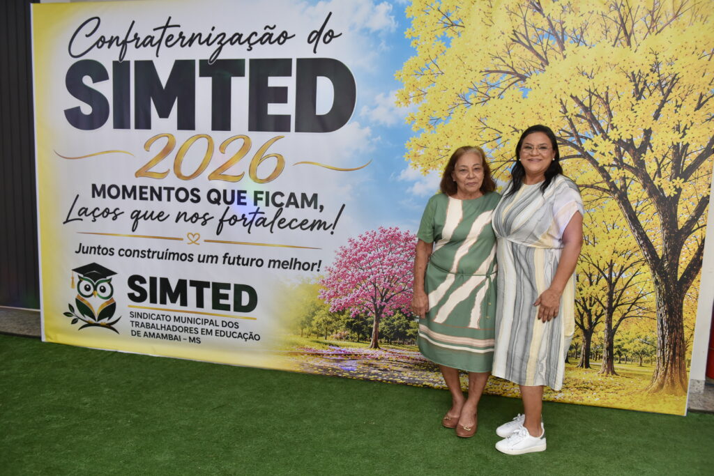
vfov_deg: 45.0
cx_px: 357
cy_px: 238
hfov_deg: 63.7
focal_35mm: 29
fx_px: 575
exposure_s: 1/125
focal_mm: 29
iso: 1250
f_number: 3.2
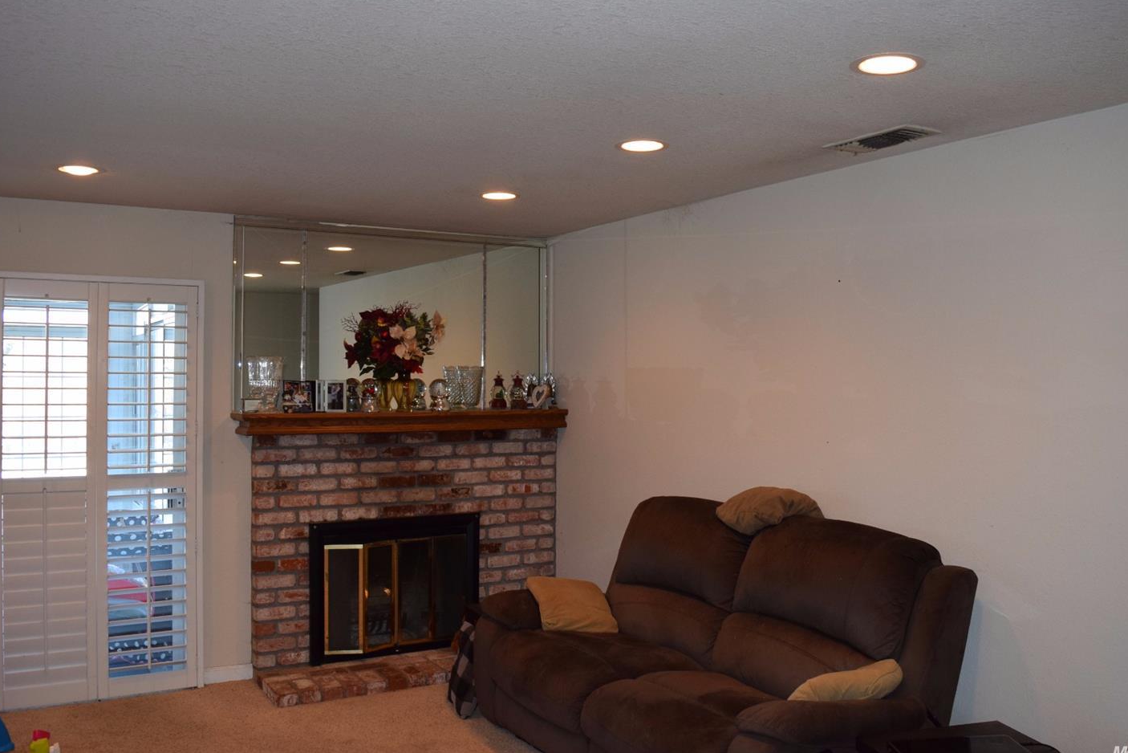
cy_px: 360
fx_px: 1003
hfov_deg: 58.7
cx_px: 590
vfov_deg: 41.1
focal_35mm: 32
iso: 800
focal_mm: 20
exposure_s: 1/100
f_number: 5
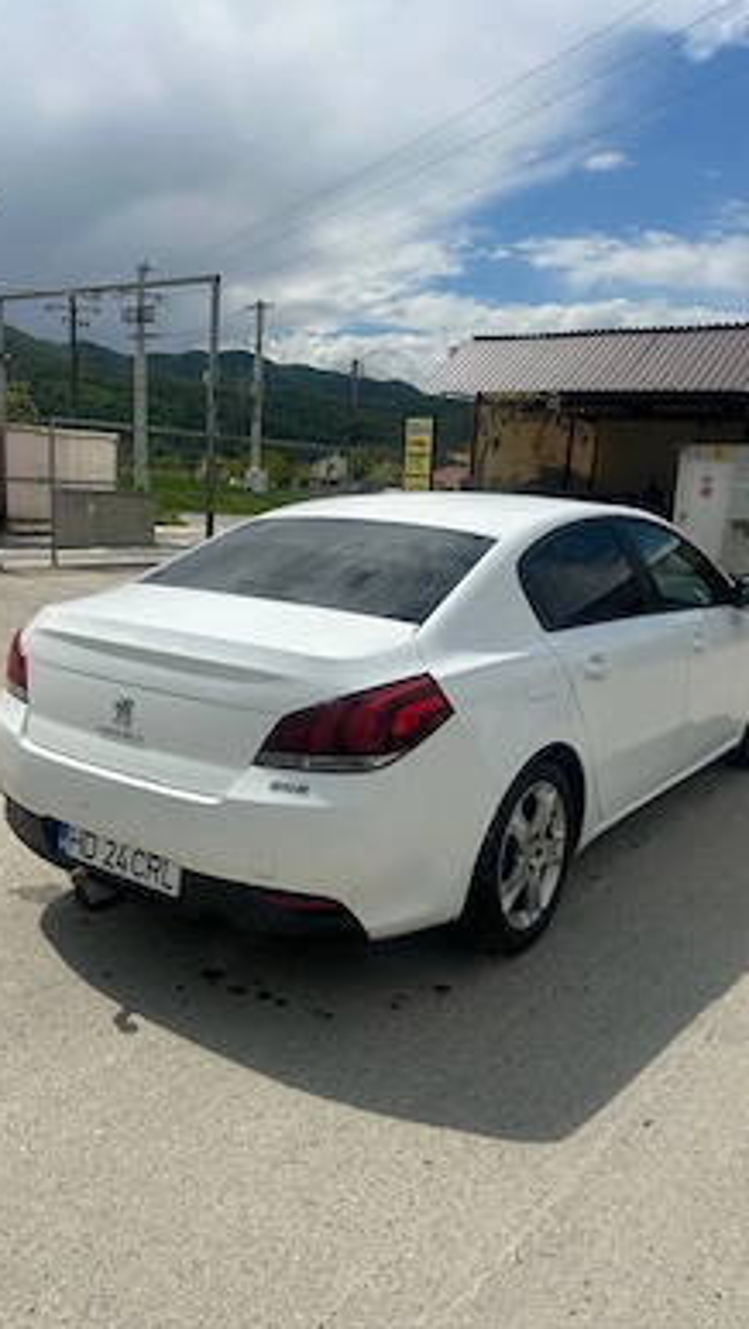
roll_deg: -1.1
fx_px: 952
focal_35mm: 27
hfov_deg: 42.9
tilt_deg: -8.9
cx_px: 385
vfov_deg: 69.8
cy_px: 656
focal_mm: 6.86
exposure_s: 1/9709
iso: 80
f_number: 1.78
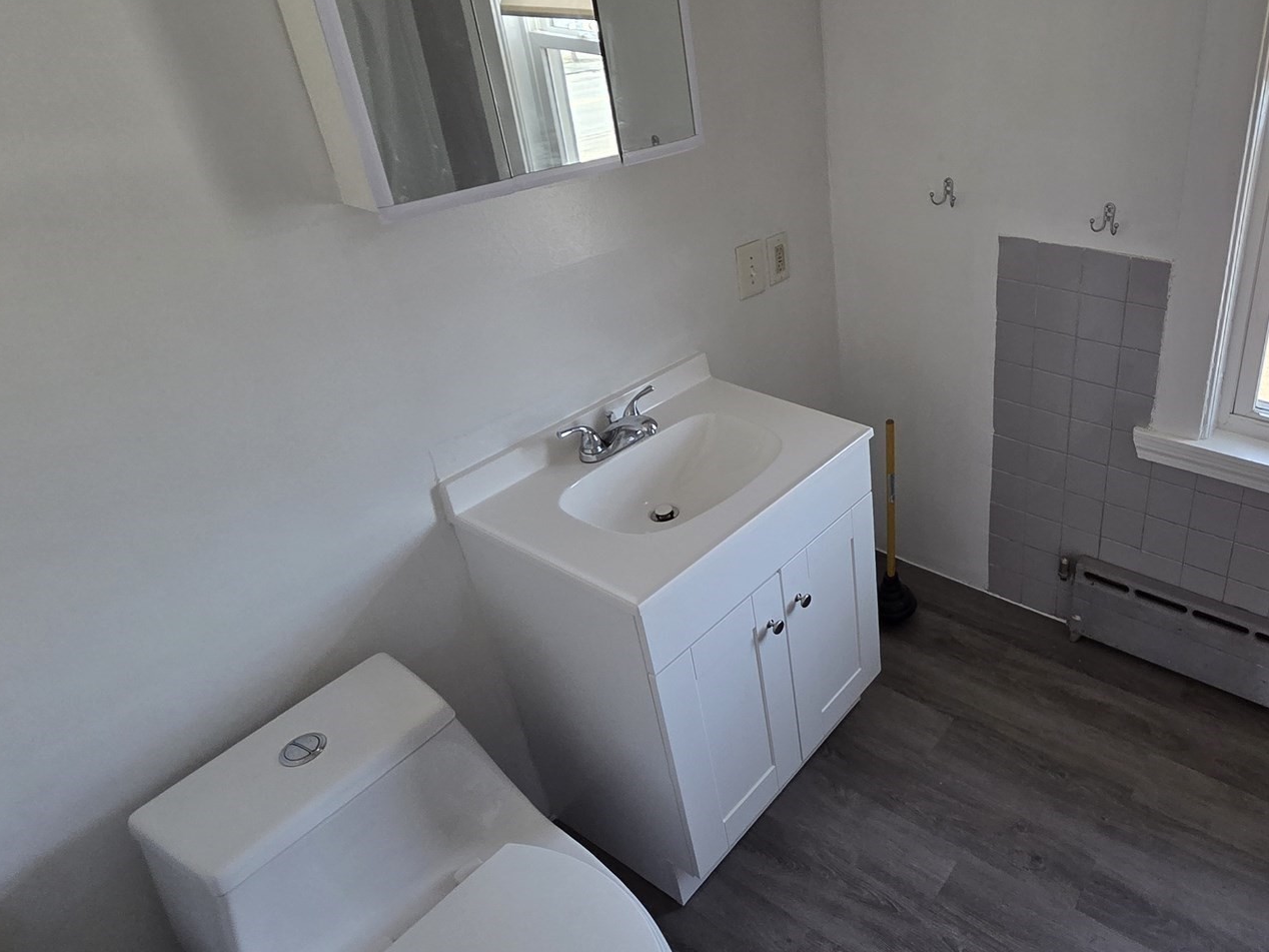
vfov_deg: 63.2
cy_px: 407
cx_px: 950
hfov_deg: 73.5
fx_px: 770
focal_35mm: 21
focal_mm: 2.2
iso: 200
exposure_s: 1/120
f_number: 2.2
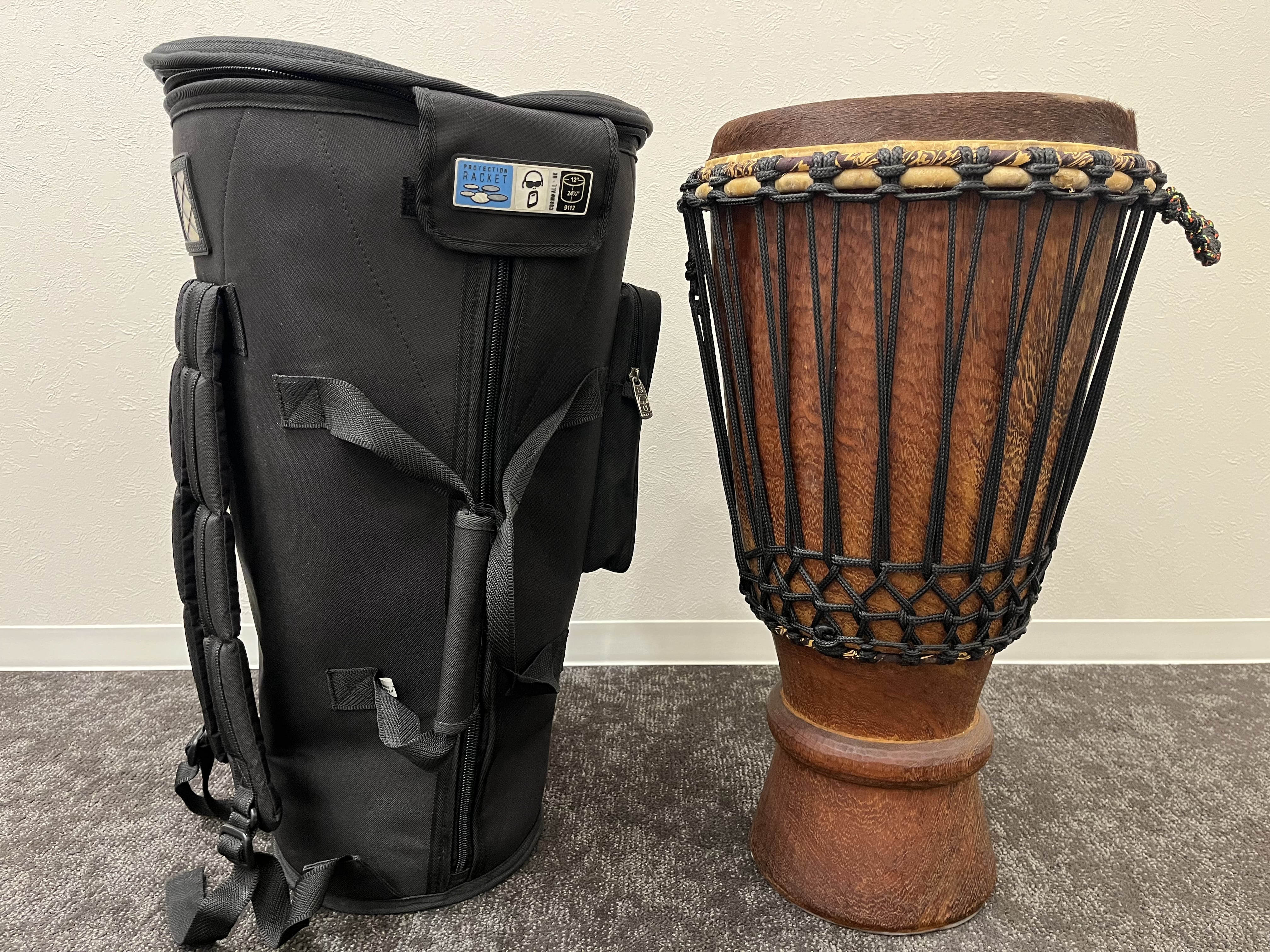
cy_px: 476
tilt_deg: -12.5
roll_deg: +0.0
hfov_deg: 67.3
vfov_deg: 53.1
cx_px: 635
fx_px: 954
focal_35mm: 26
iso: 400
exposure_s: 1/60
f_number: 1.6
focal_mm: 5.1
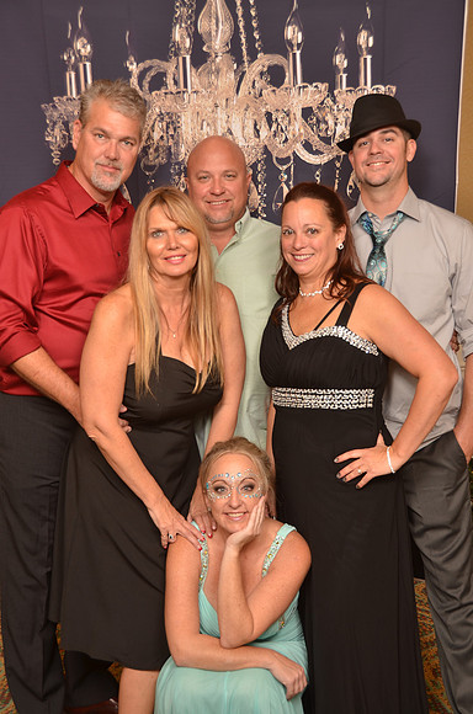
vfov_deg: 41.2
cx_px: 236
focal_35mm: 48
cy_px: 357
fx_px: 950
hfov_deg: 27.9
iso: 200
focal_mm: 32
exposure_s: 1/80
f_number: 5.6
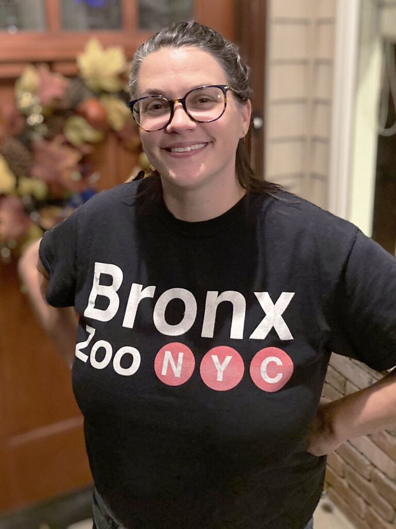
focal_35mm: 28
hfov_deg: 49.7
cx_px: 198
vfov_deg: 63.4
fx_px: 427
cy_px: 264
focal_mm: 3.99
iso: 640
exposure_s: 1/24
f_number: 1.8
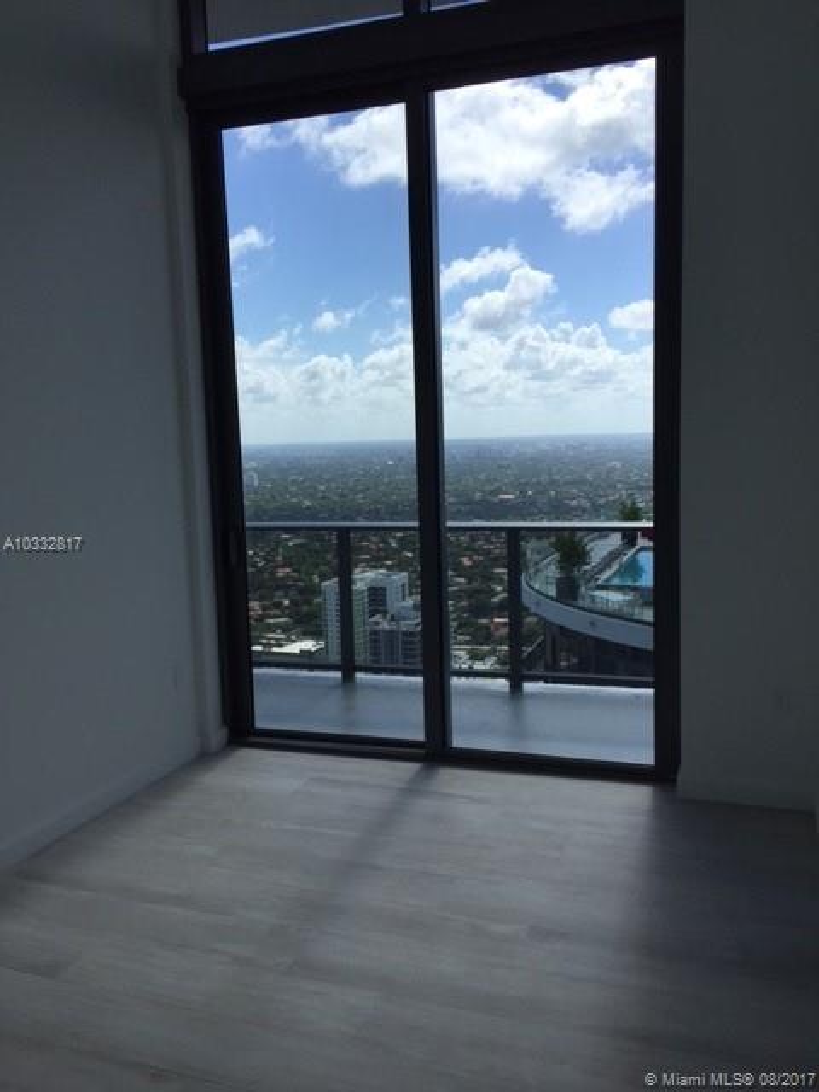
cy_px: 546
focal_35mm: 29
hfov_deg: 48.2
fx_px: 915
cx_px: 410
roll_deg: +2.2
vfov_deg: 61.7
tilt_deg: -5.3
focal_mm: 4.15
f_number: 2.2
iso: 32
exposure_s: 1/1582
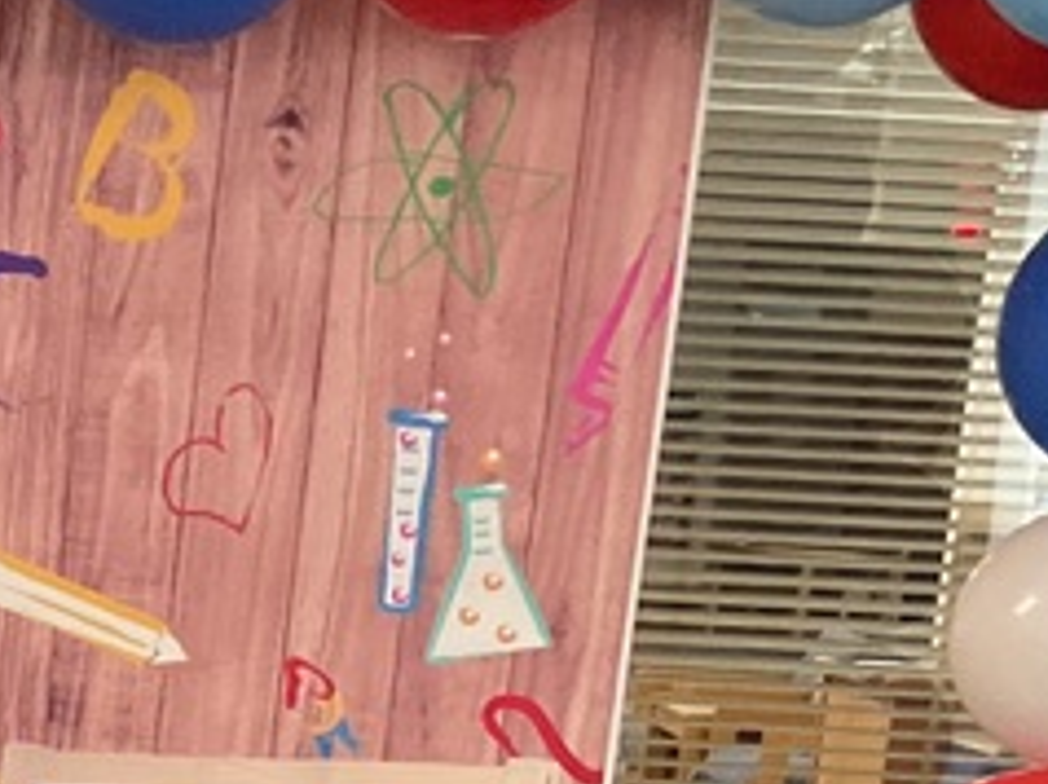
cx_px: -295
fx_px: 3781
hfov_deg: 15.1
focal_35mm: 125
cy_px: 1291
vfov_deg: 11.2
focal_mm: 3
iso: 250
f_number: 1.8
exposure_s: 1/60
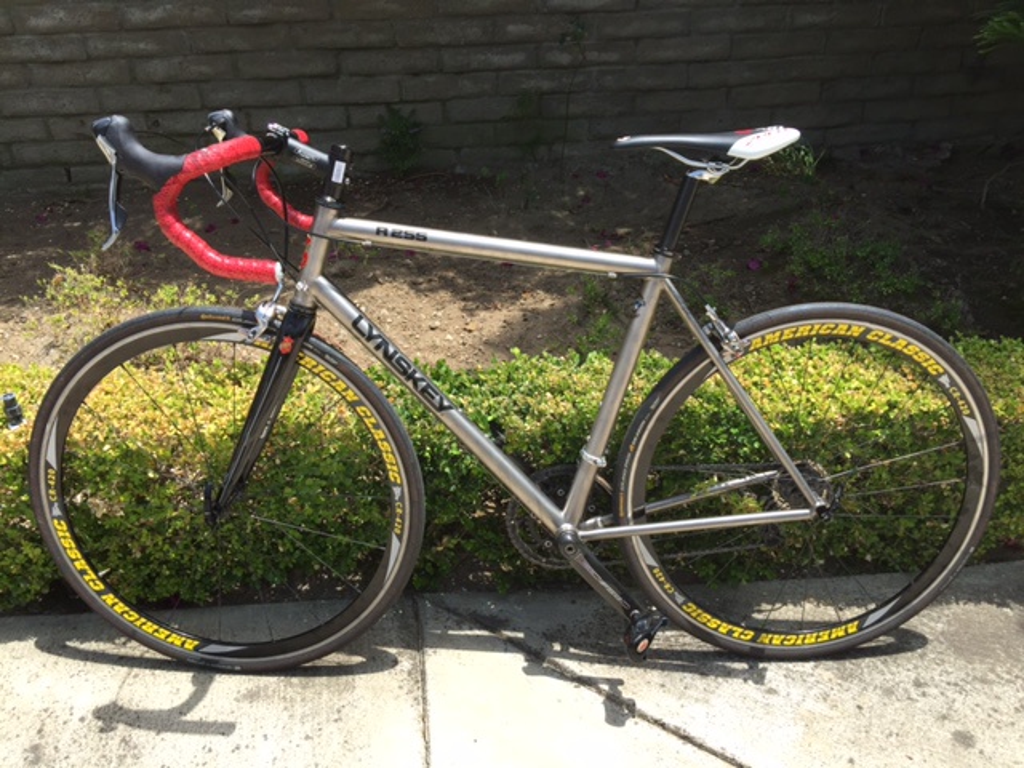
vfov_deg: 48.2
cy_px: 384
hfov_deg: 61.7
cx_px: 512
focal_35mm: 29
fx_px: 858
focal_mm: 4.15
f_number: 2.2
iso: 32
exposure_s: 1/1068
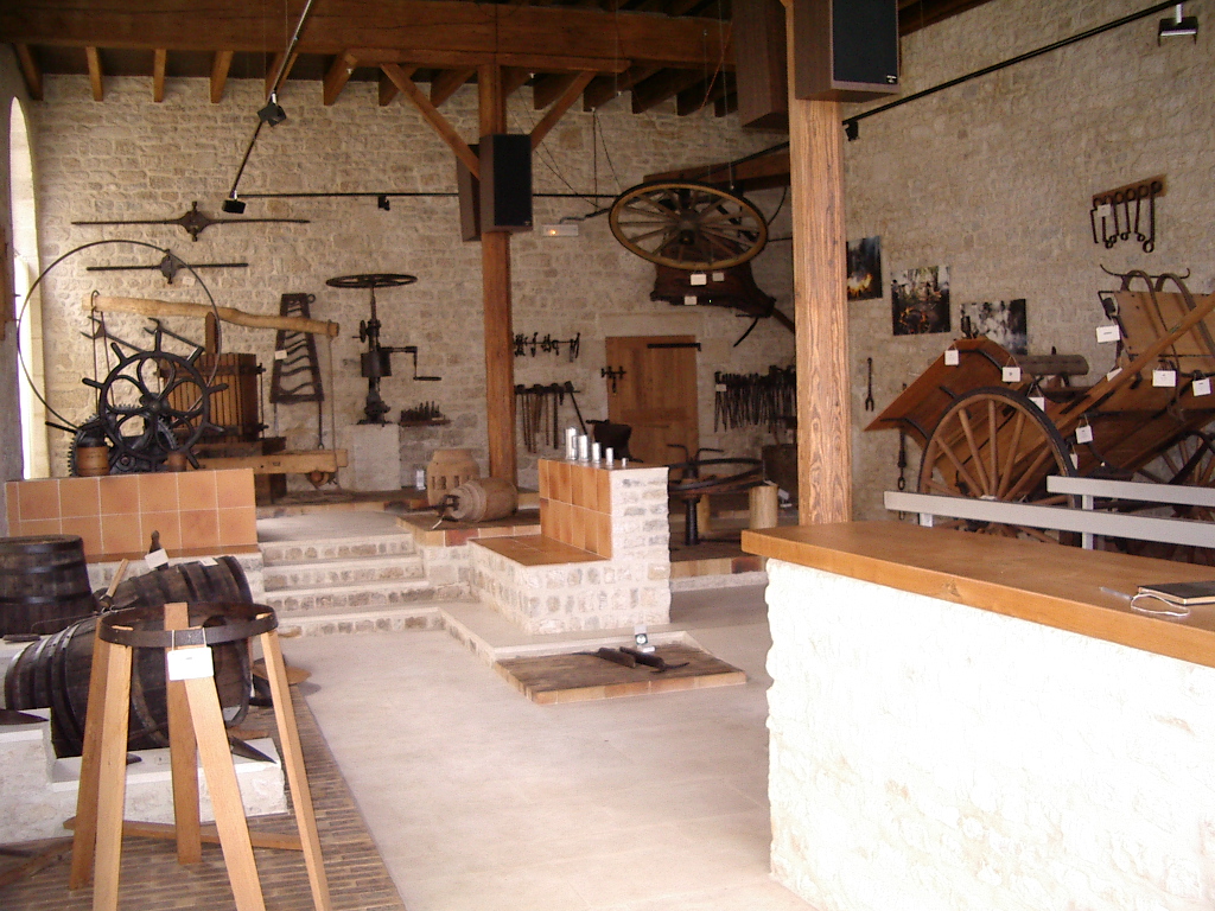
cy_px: 456
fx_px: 1334
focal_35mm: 38
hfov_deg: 49.0
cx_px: 608
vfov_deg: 37.7
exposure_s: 1/60
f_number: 2.6
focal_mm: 5.8
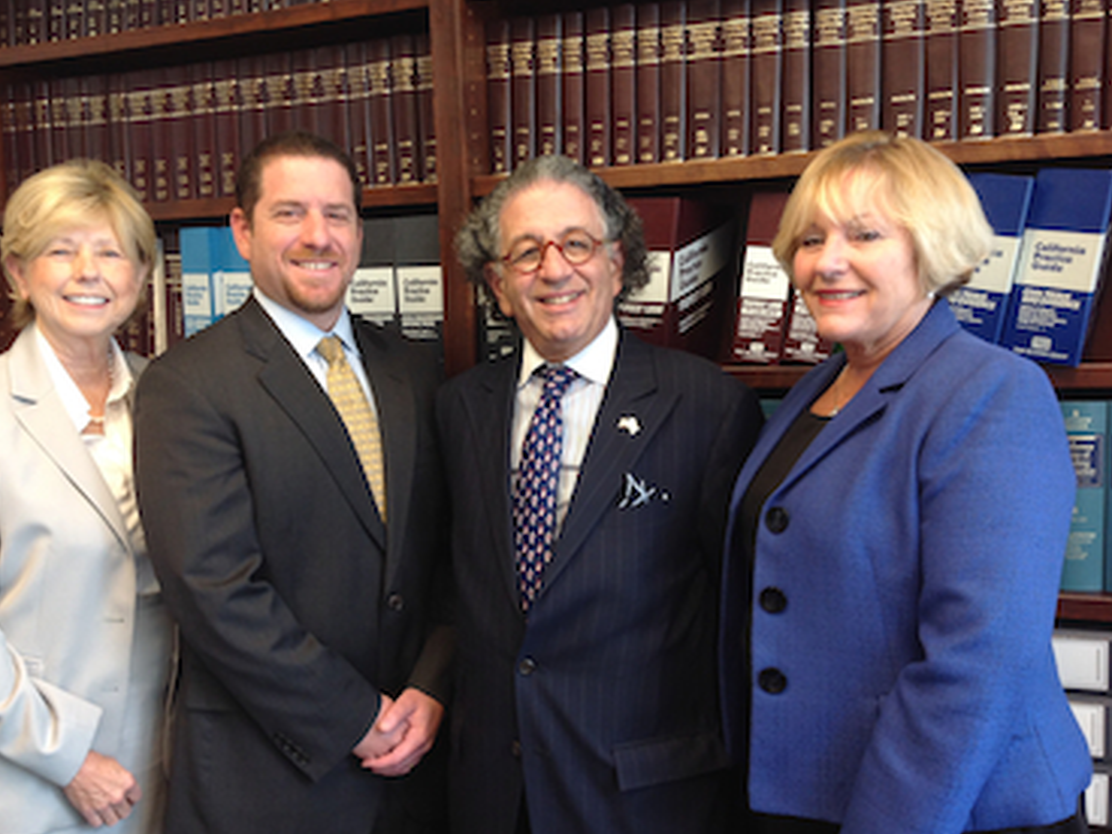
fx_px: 1221
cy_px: 446
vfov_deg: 37.7
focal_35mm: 38
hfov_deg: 48.9
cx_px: 511
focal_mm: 4.28
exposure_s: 1/20
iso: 64
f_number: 2.4
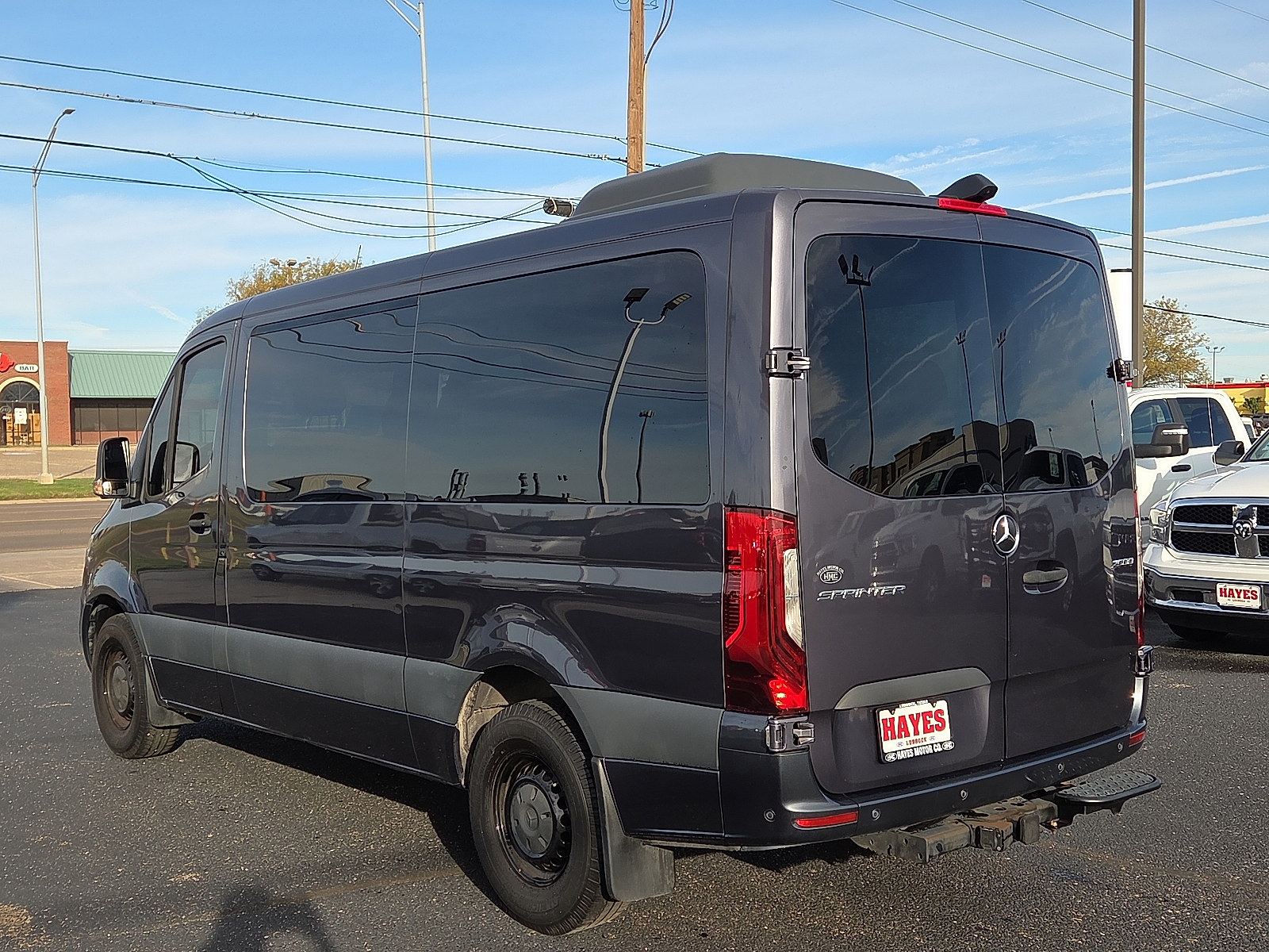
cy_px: 476
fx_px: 1430
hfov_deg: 47.9
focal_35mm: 39
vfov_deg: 36.8
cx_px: 634
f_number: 1.8
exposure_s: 1/2500
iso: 76
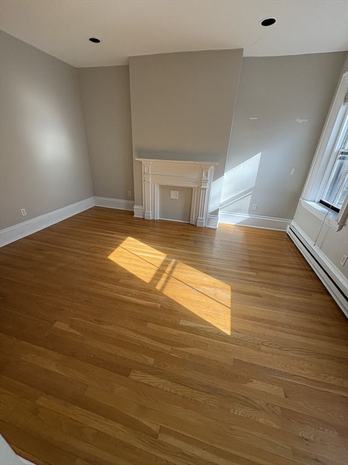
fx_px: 188
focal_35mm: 14
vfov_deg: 102.1
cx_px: 174
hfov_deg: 85.7
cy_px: 232
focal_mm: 2.22
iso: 40
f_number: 2.2
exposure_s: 1/220
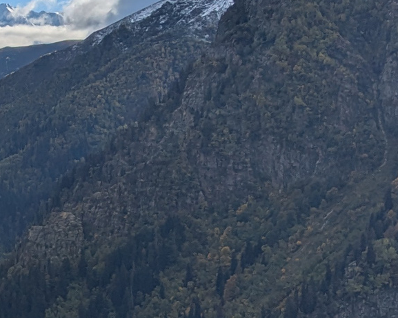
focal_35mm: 117
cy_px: 162
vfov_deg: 13.2
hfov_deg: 14.3
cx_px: -335
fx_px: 1377
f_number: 1.73
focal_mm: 4.38
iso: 58
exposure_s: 1/7812
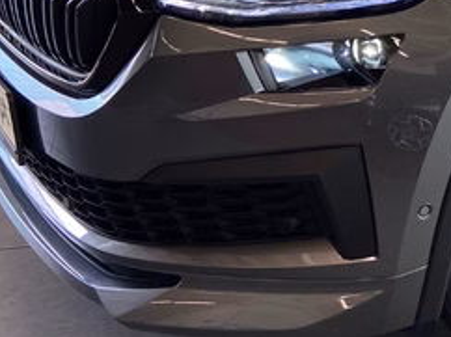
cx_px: 654
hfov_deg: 20.0
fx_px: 1119
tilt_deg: -16.0
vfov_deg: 16.5
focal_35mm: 86
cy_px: -63
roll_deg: -0.5
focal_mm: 4.25
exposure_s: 1/100
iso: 50
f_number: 1.8
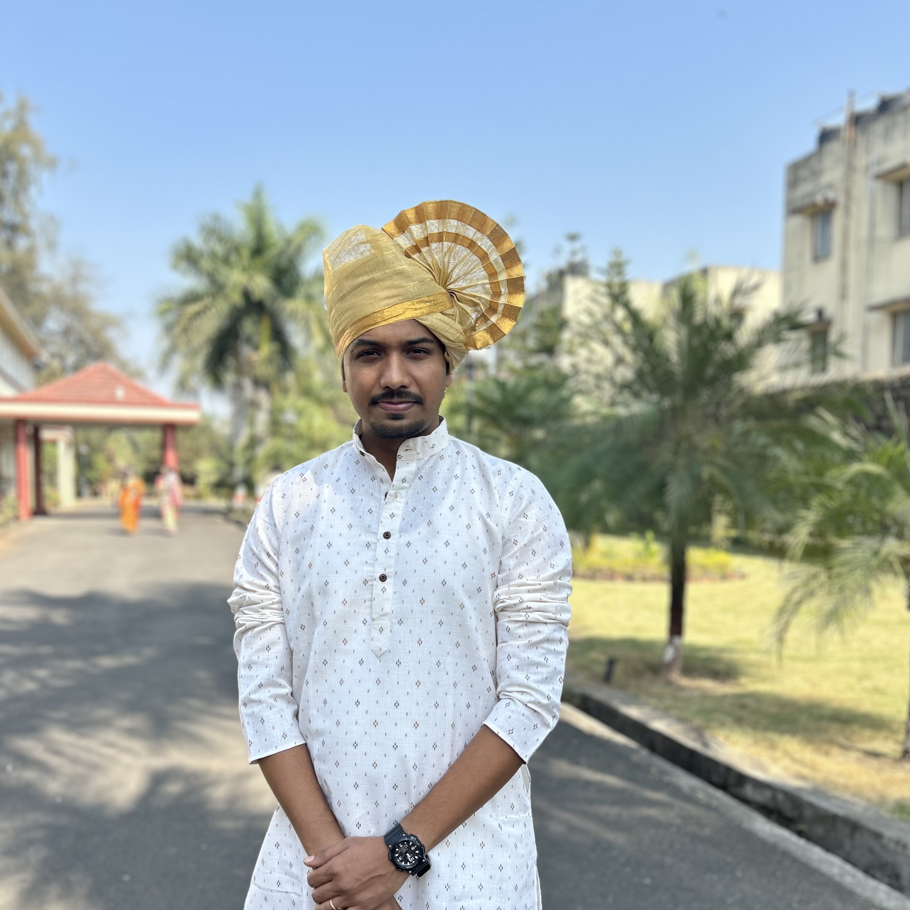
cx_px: 458
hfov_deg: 52.5
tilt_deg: -4.6
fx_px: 922
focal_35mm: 31
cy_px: 554
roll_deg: -0.9
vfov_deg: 52.1
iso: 50
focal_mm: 5.7
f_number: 1.5
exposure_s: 1/2123
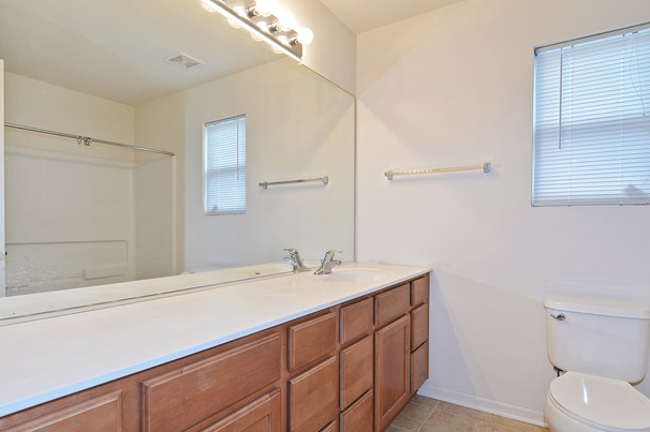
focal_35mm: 19
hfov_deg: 87.0
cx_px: 324
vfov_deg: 64.5
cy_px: 219
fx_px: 343
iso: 200
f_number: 8
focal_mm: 12
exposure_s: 1/10
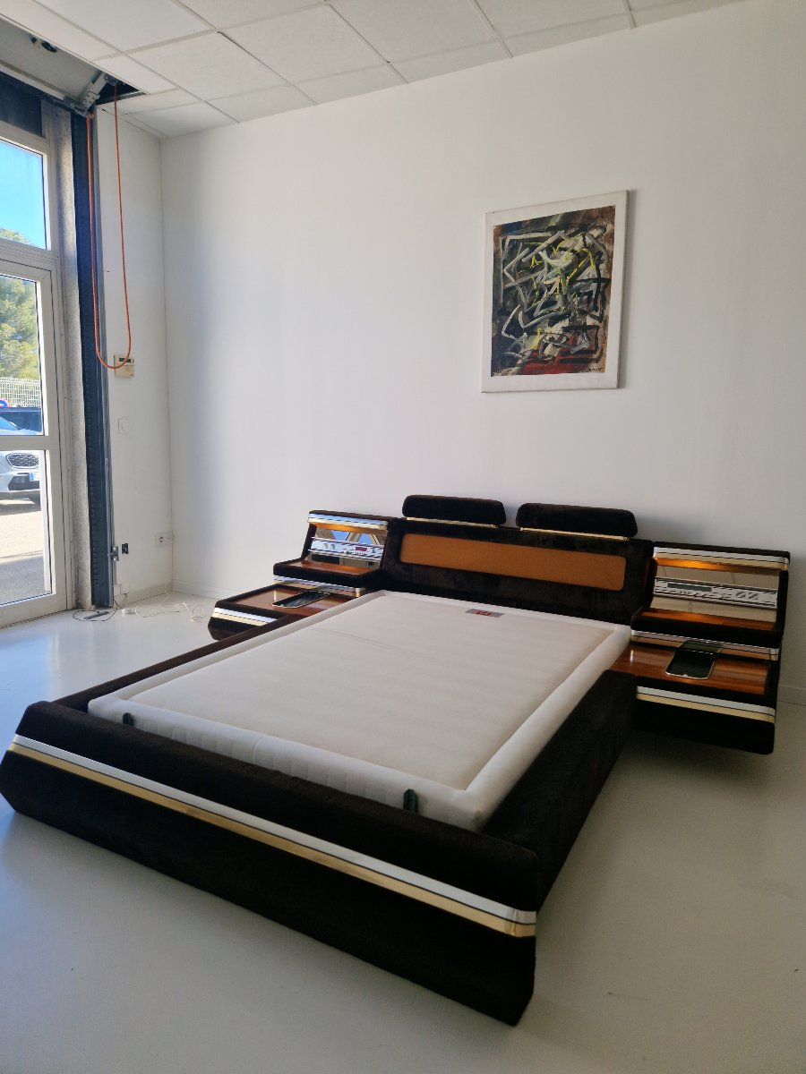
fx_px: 714
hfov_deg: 58.9
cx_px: 403
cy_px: 537
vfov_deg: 73.9
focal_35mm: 23
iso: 50
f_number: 1.8
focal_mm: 5.4
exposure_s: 1/243
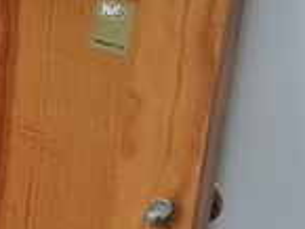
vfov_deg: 8.3
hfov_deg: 8.6
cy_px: 97
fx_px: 1578
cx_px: -692
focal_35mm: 179
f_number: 1.8
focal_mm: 5.4
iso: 125
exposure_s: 1/100
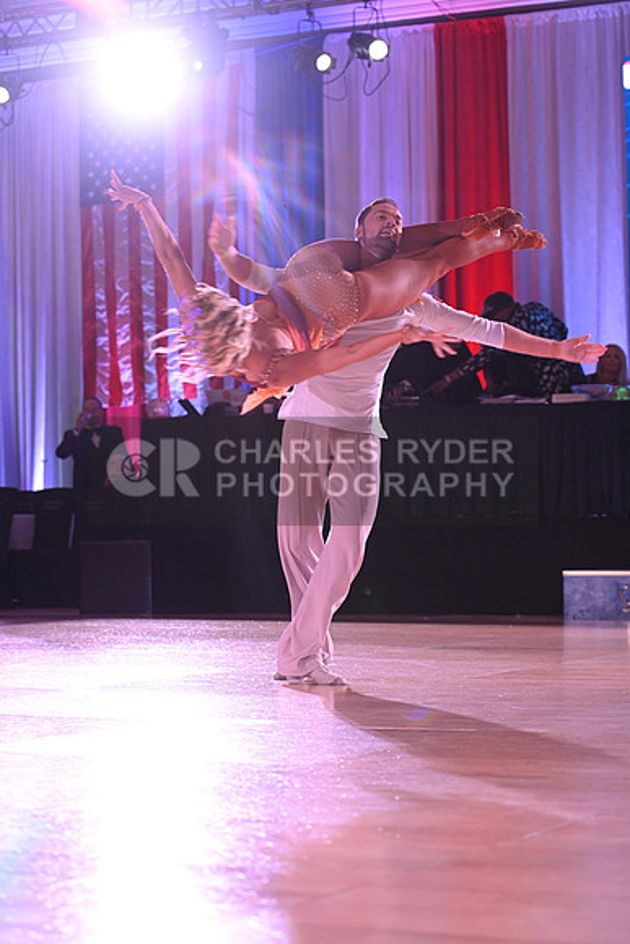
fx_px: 2256
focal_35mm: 86
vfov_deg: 23.6
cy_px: 472
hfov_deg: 15.9
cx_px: 315
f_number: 4.5
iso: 1600
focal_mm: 86
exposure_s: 1/200
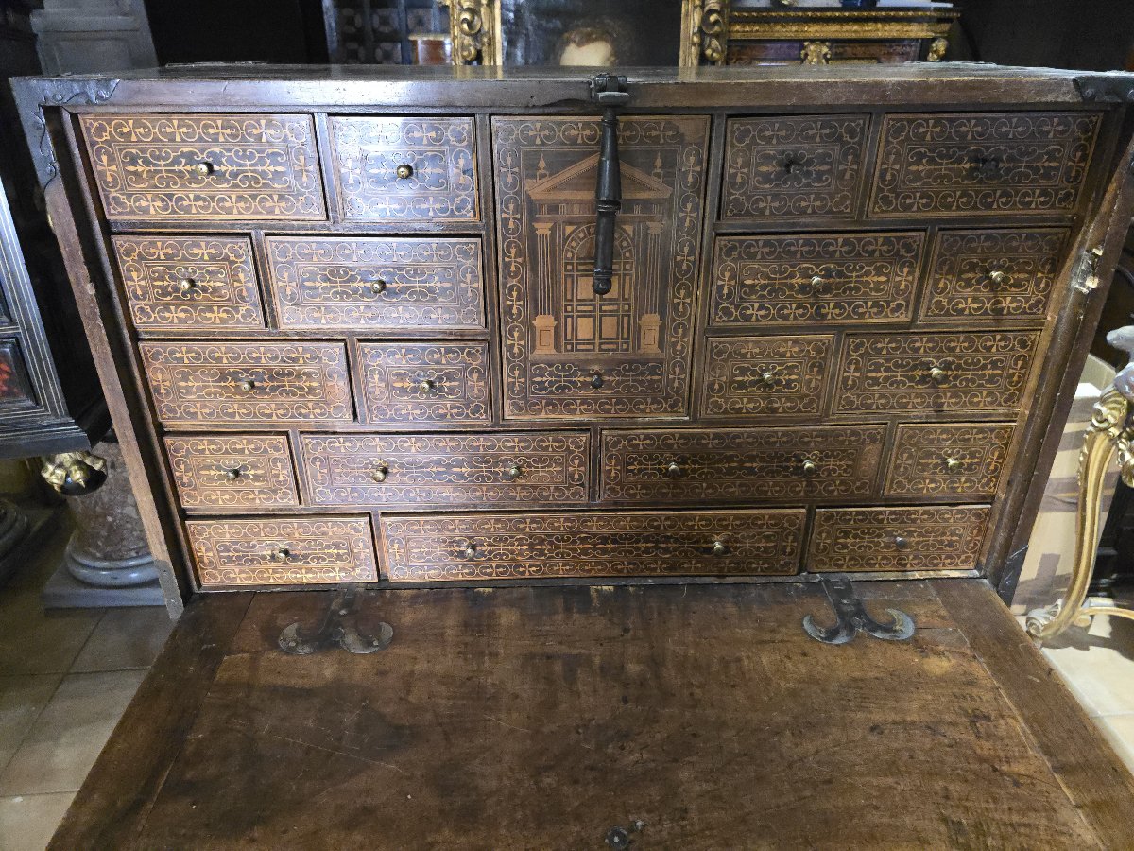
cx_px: 567
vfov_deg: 58.9
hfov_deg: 73.9
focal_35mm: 23
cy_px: 426
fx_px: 753
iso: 2000
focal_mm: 6.3
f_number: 1.7
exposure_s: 1/100
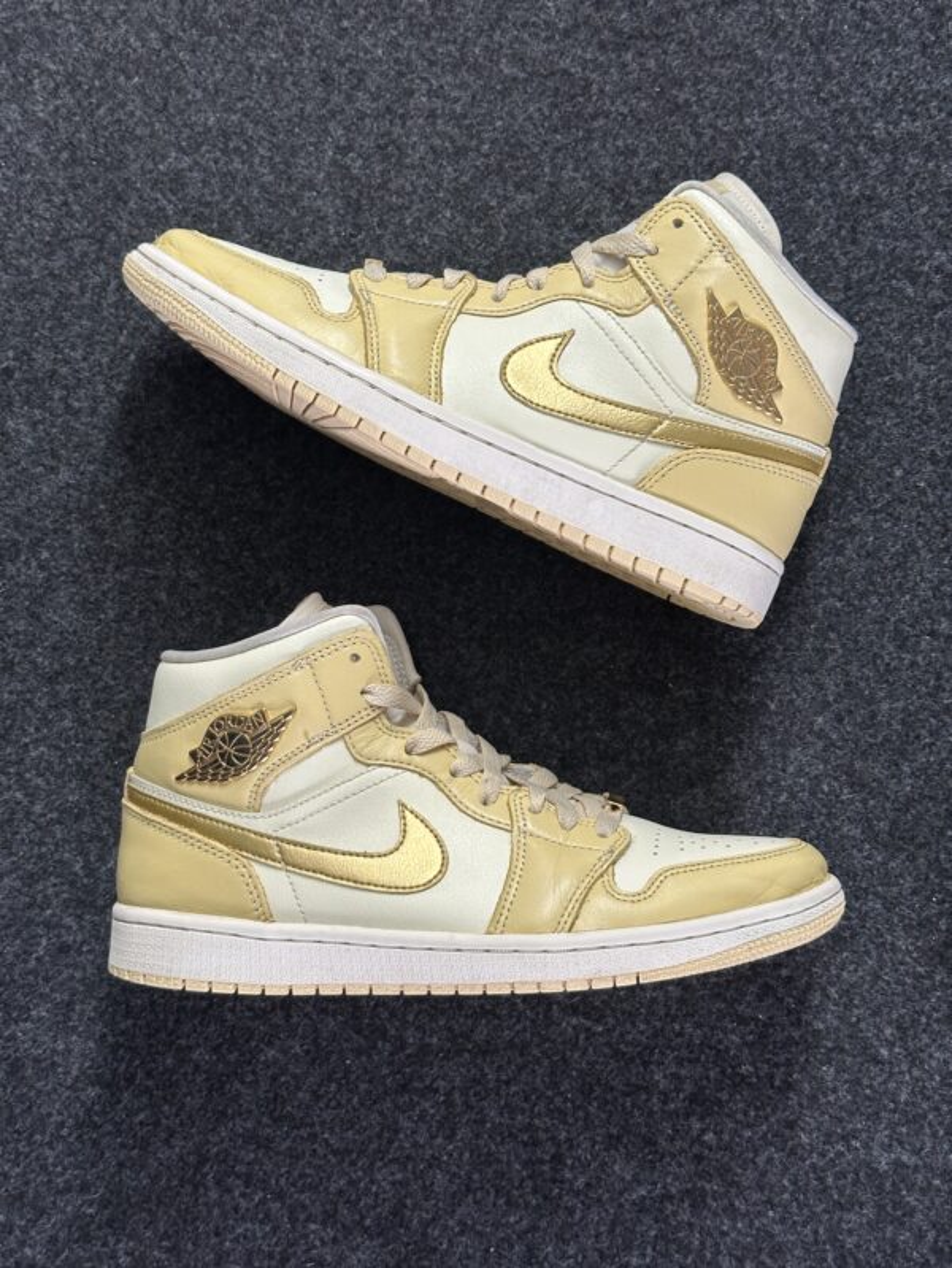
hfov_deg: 30.3
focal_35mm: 48
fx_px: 1759
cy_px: 634
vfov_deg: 39.6
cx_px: 476
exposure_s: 1/50
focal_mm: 6.86
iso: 160
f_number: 1.78
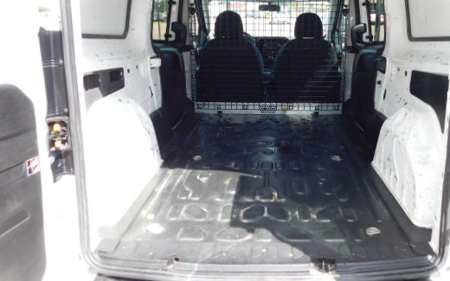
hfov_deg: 62.4
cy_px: 94
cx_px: 268
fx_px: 368
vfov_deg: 41.3
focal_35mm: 30
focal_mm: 4
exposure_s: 1/250
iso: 125
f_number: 3
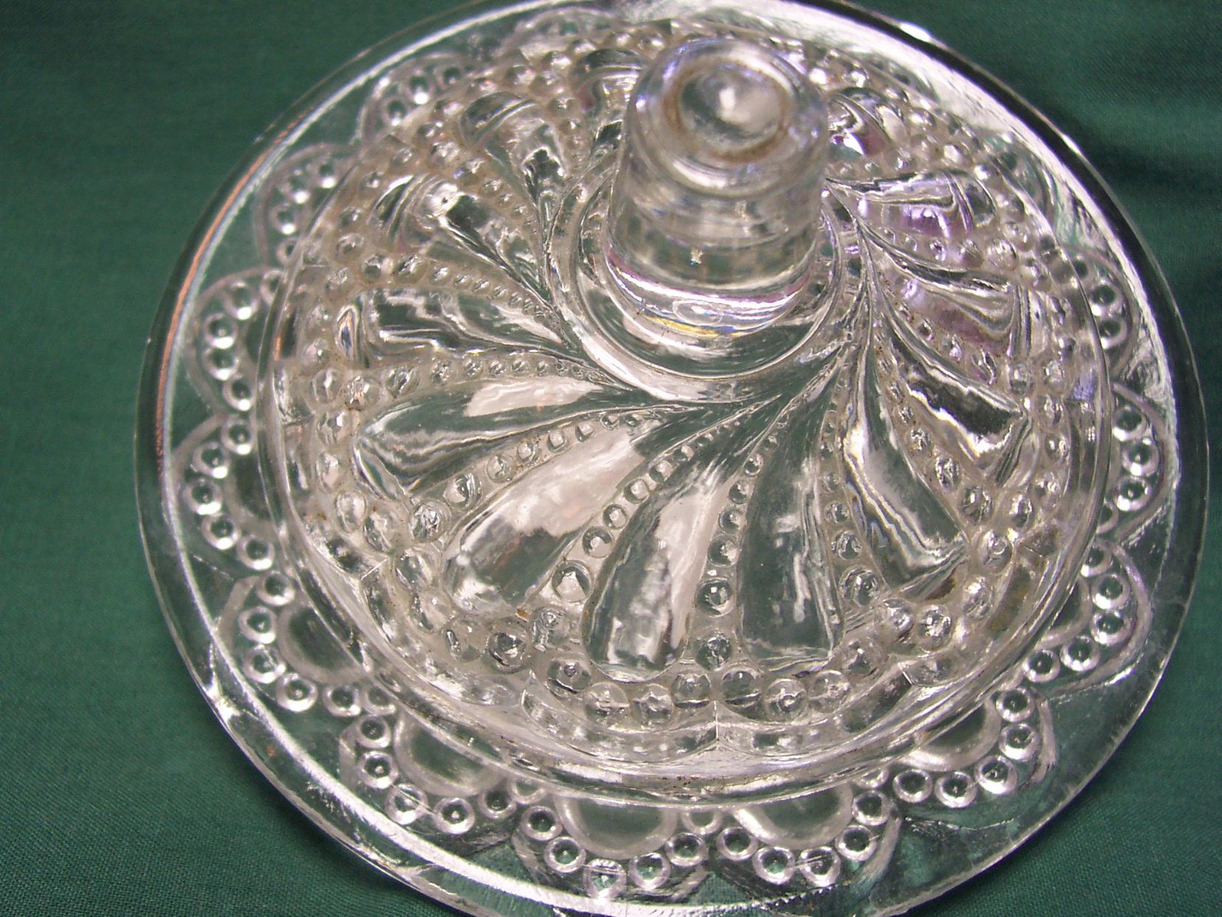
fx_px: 1306
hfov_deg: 50.1
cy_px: 458
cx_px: 611
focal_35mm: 37
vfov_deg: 38.7
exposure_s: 1/45
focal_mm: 5.6
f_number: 2.8
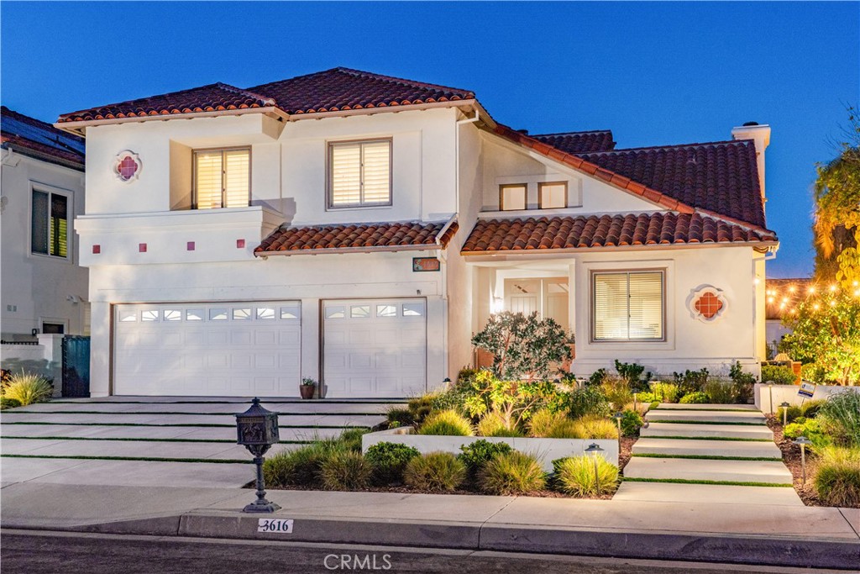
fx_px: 884
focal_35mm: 37
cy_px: 287
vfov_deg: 36.0
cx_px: 430
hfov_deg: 51.9
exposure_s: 1.6
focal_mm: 37
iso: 400
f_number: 11
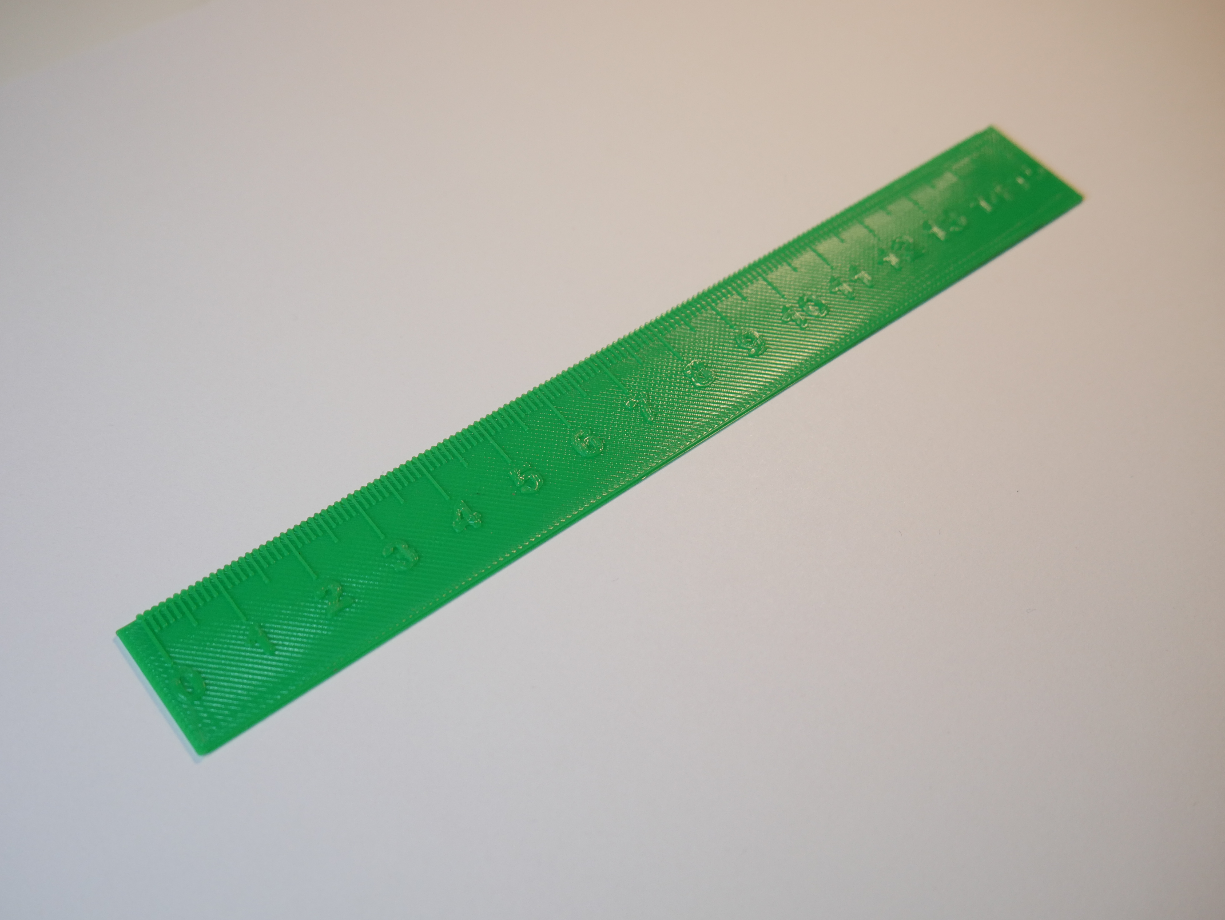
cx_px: 612
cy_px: 460
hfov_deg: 46.8
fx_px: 1416
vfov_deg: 36.0
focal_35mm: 40
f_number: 4.5
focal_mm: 20
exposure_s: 1/200
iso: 400
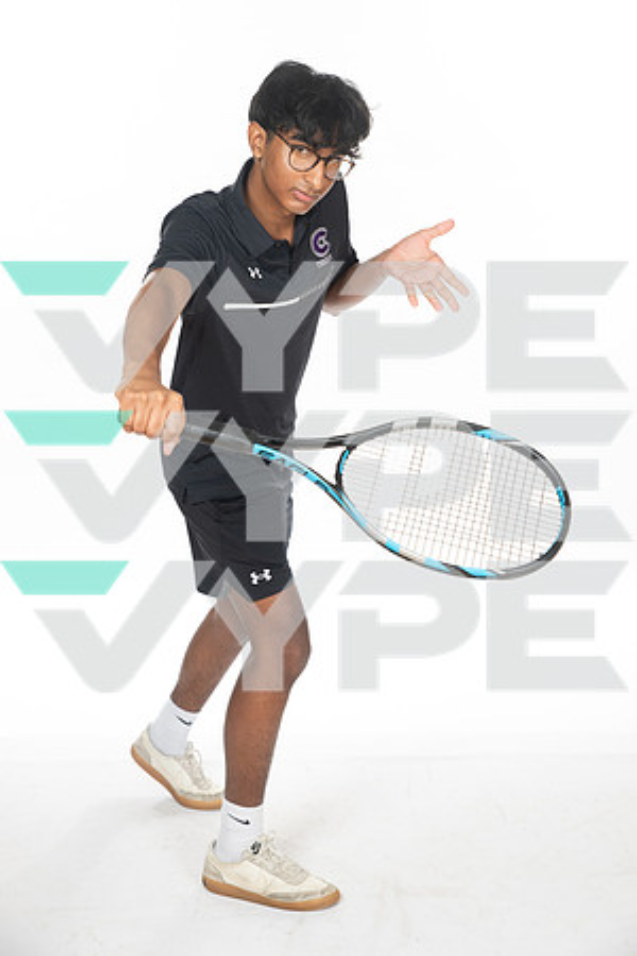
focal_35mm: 56
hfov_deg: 24.2
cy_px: 478
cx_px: 318
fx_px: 1486
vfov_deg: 35.6
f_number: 7.1
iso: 800
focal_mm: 56
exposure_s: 1/320
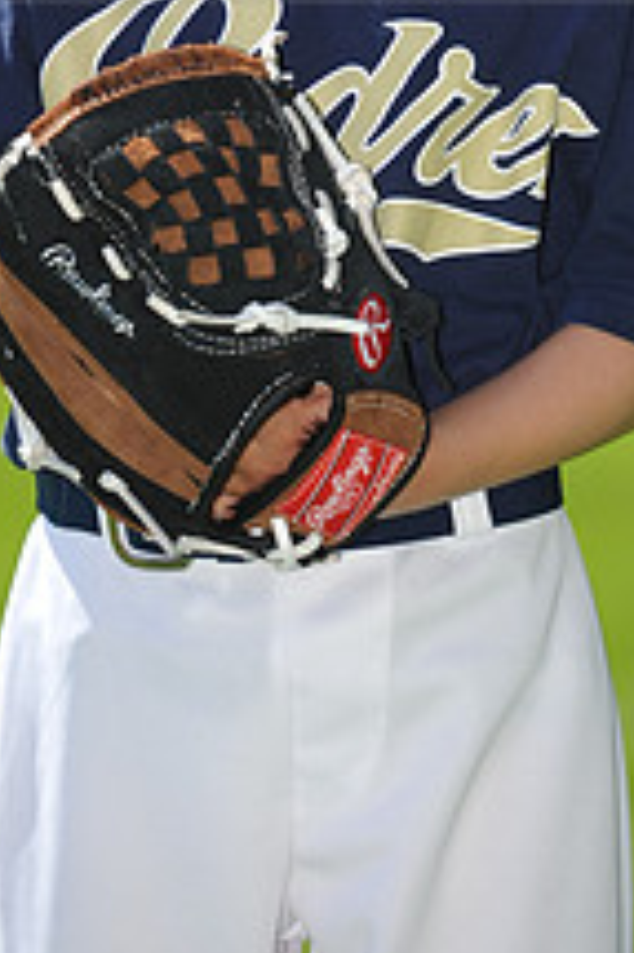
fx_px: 9286
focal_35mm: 351
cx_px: 186
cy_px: -137
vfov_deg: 5.9
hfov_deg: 3.9
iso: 200
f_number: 4
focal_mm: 130
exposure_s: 1/1600
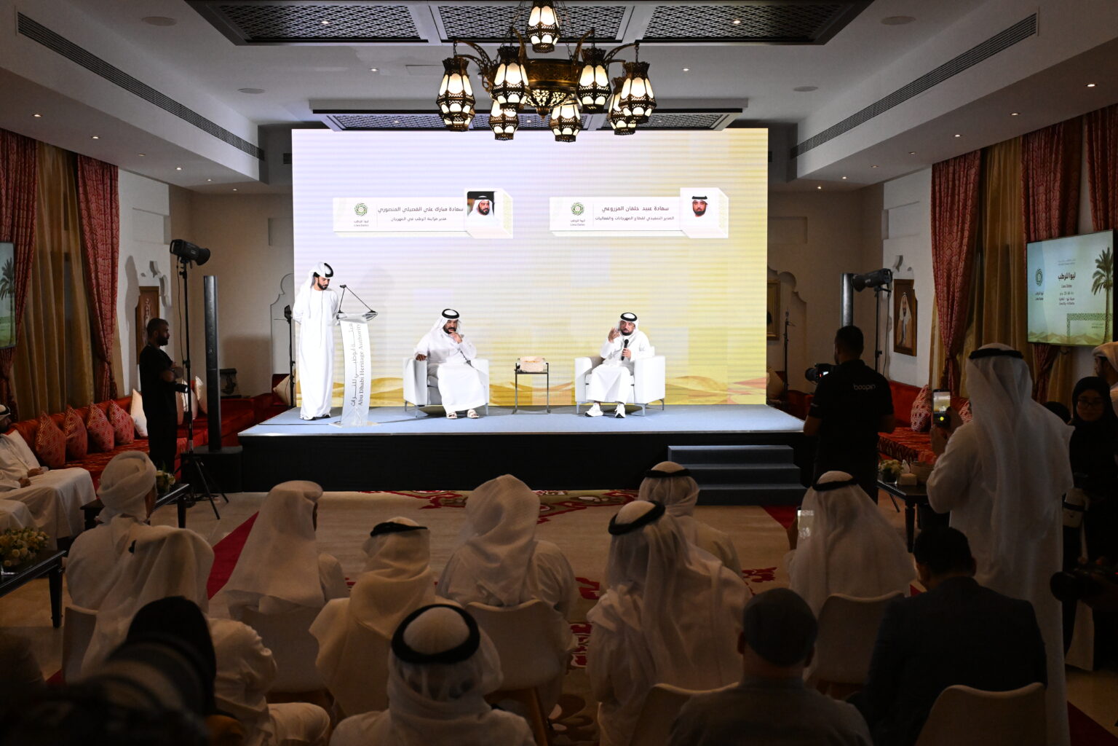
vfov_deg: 36.9
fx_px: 1118
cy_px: 373
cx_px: 559
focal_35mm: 36
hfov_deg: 53.1
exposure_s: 1/1000
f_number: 5
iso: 6400
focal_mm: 36
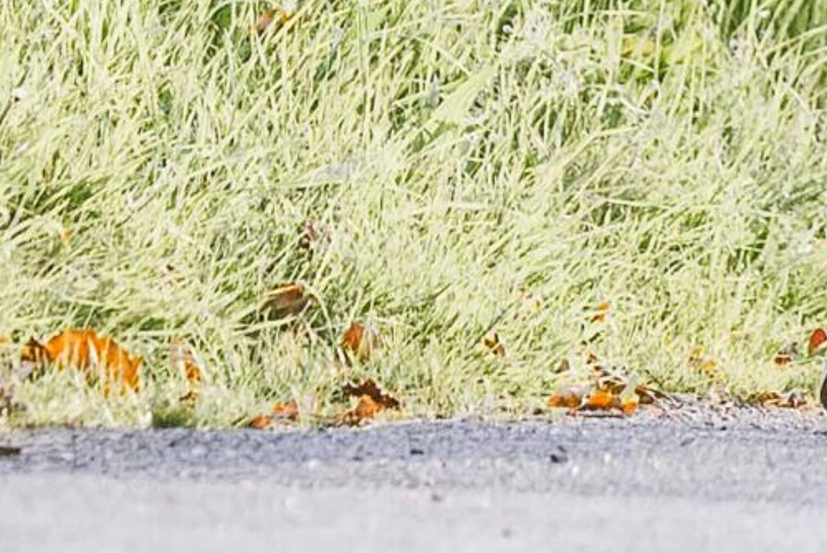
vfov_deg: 0.9
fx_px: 35281
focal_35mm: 1535
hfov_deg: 1.3
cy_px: -648
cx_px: 1378
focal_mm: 200
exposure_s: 1/1250
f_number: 3.5
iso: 500
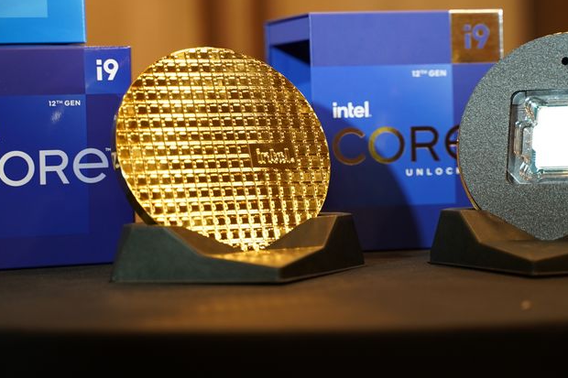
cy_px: 134
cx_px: 303
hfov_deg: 16.9
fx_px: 1908
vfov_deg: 11.3
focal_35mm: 121
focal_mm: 75
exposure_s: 1/50
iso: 500
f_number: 3.2
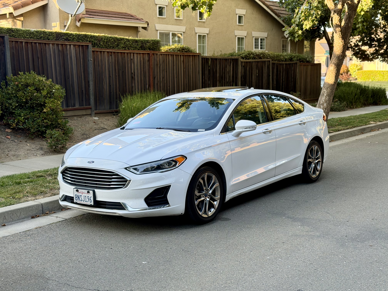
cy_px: 146
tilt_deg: -5.8
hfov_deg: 39.7
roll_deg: +1.5
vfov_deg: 30.3
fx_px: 538
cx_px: 194
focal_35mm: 48
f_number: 1.78
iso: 64
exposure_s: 1/211
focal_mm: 6.76
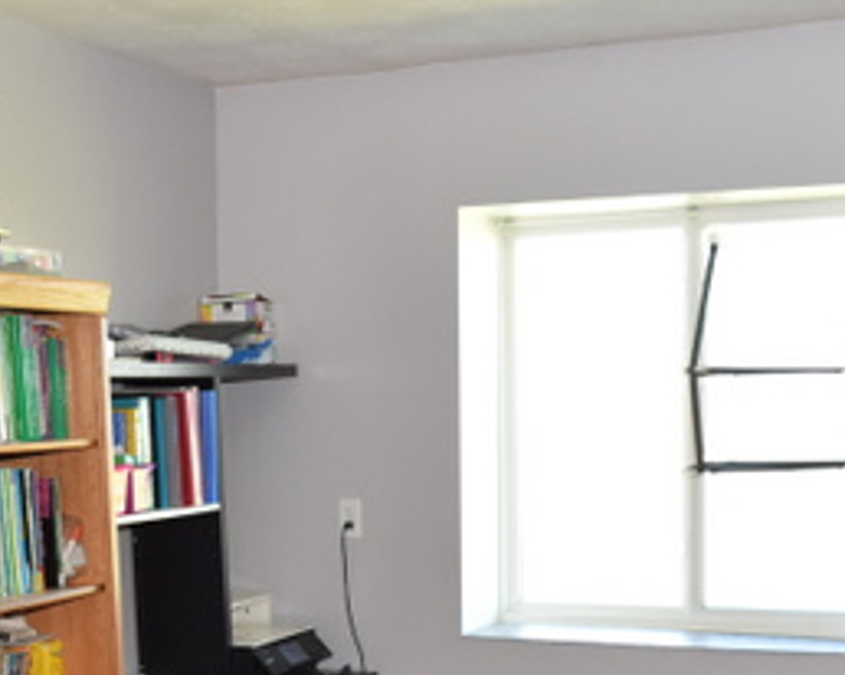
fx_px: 1574
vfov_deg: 23.6
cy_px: 603
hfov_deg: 30.0
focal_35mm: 63
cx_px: 409
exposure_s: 1/80
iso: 800
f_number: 4.5
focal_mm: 18
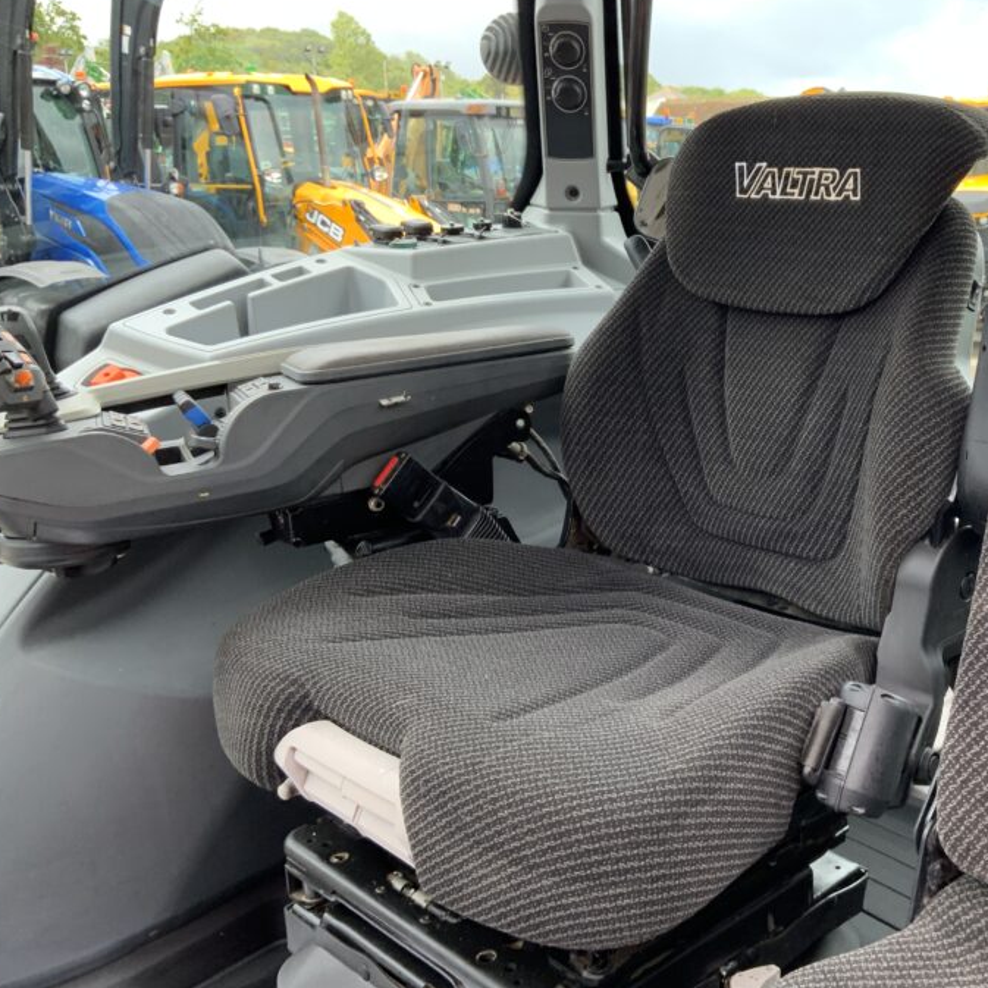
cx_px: 730
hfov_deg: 41.7
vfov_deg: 42.8
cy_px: 495
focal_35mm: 39
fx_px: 1259
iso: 25
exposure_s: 1/122
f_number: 1.8
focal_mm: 3
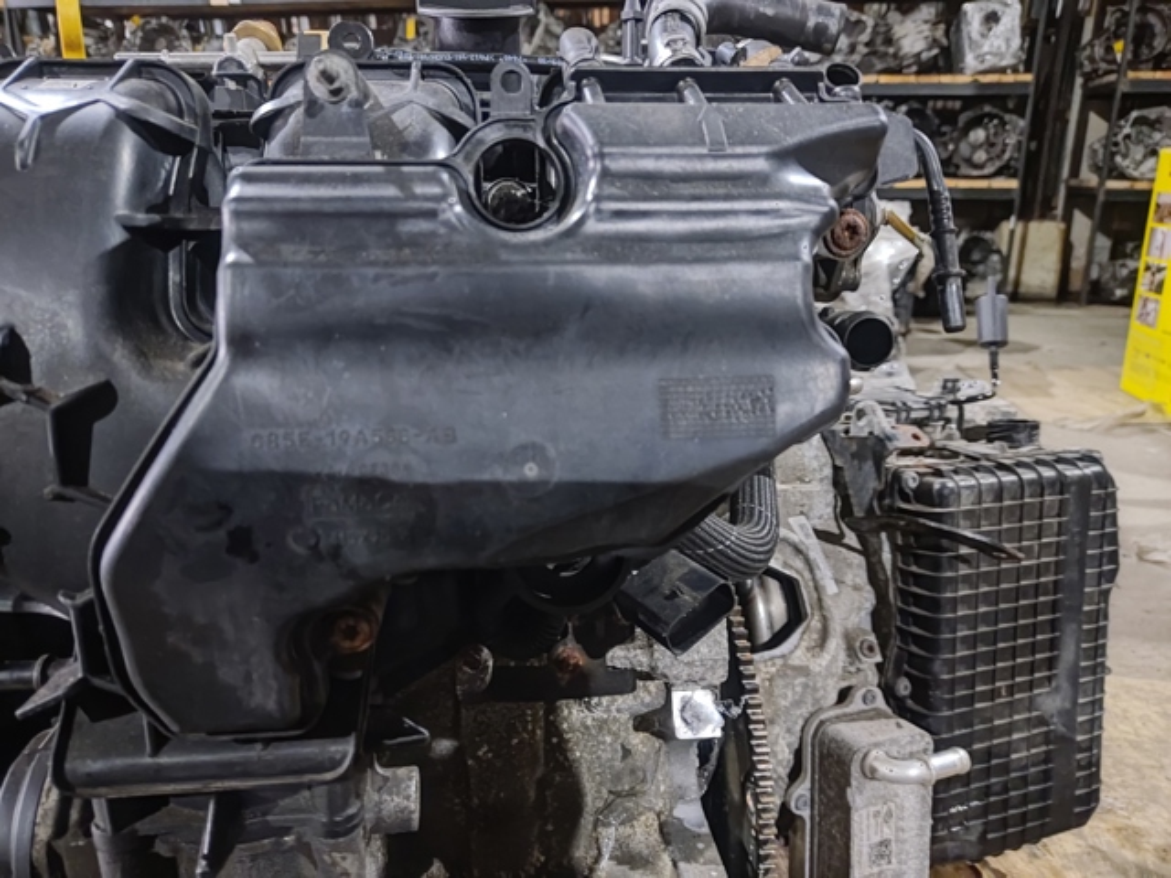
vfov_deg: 54.9
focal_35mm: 25
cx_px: 586
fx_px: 846
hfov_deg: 69.4
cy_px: 439
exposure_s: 1/7
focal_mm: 4.71
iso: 1402
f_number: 1.79
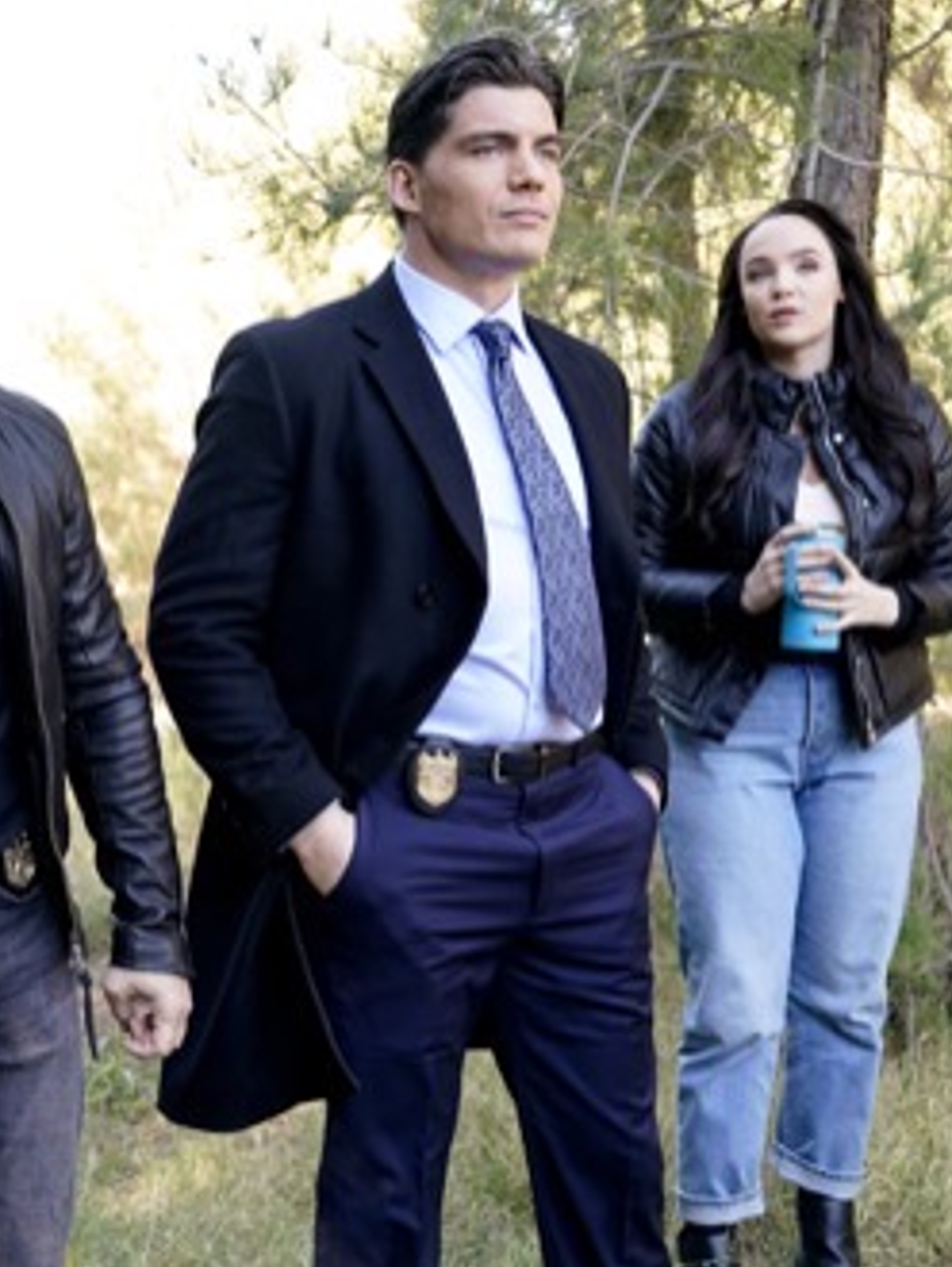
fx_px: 2344
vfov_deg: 30.2
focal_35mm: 64
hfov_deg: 22.8
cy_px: 632
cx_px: 269
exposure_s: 1/250
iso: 1600
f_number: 5.6
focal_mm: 44
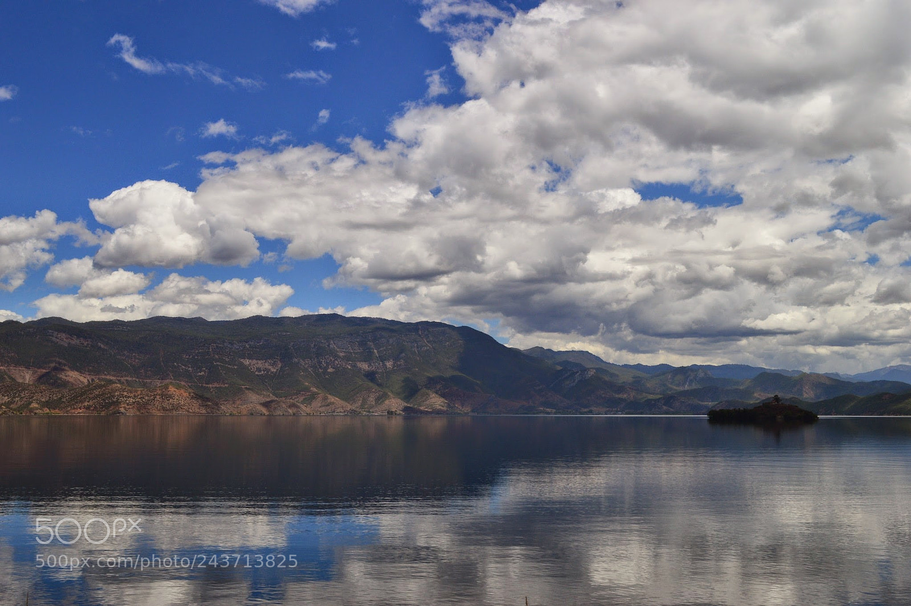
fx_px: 986
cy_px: 303
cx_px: 456
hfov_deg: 49.6
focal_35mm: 39
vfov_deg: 34.2
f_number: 11
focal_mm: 26
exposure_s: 1/500
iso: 250
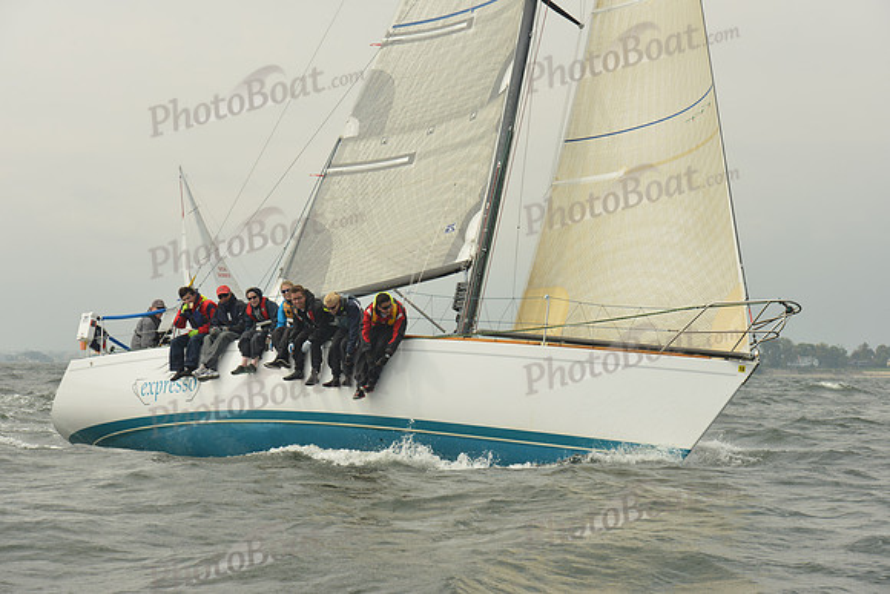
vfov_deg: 17.5
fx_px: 1929
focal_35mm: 78
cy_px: 297
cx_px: 445
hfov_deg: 26.0
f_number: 8
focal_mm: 78
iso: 320
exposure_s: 1/1250
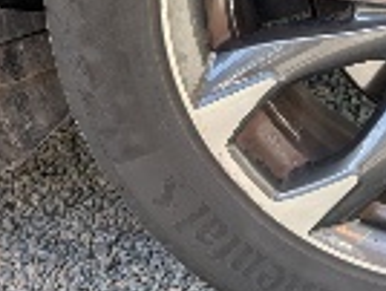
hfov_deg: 23.3
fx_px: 827
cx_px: 501
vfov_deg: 18.9
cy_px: -55
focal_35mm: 74
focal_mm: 6.9
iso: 21
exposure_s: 1/1119
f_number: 1.68
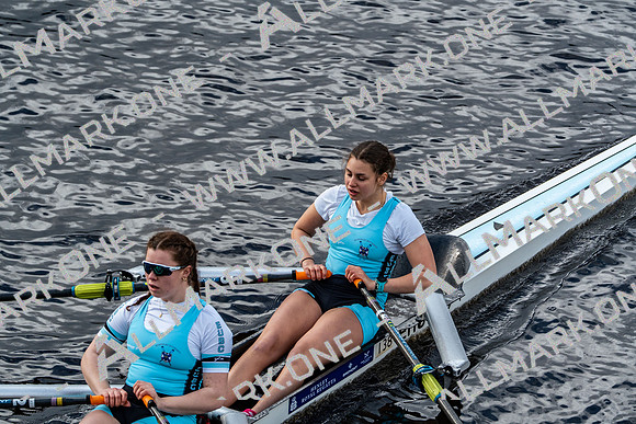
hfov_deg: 4.8
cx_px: 318
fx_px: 7598
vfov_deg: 3.2
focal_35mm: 430
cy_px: 212
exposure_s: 1/1250
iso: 800
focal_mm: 430
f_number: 6.3
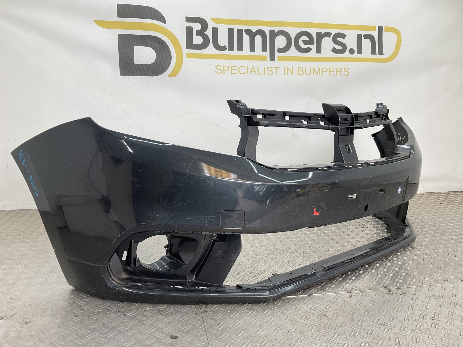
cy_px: 174
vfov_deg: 48.2
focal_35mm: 29
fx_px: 388
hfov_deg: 61.7
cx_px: 232
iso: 20
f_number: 1.8
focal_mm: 3
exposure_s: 1/120
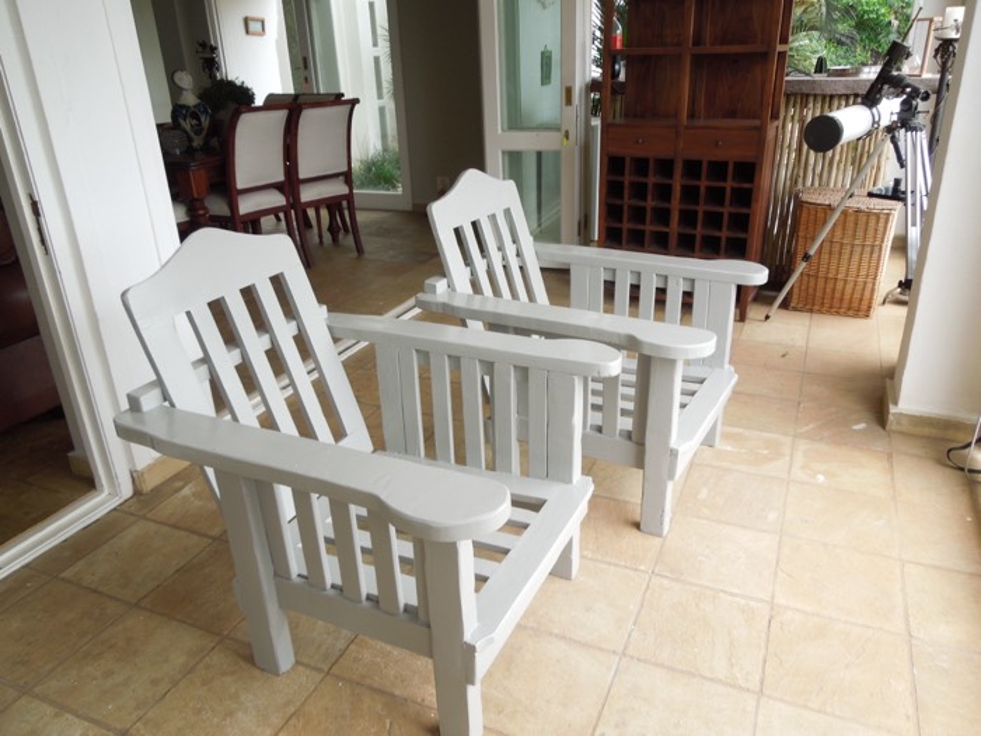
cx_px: 490
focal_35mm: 25
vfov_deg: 54.9
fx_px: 708
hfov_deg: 69.4
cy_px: 368
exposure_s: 1/80
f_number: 3.3
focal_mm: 4.5
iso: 100
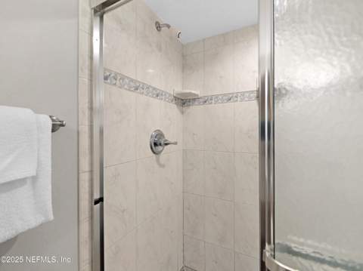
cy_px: 136
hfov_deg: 102.1
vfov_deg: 85.6
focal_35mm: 14
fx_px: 147
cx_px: 182
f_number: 4
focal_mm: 7
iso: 400
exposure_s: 1/20
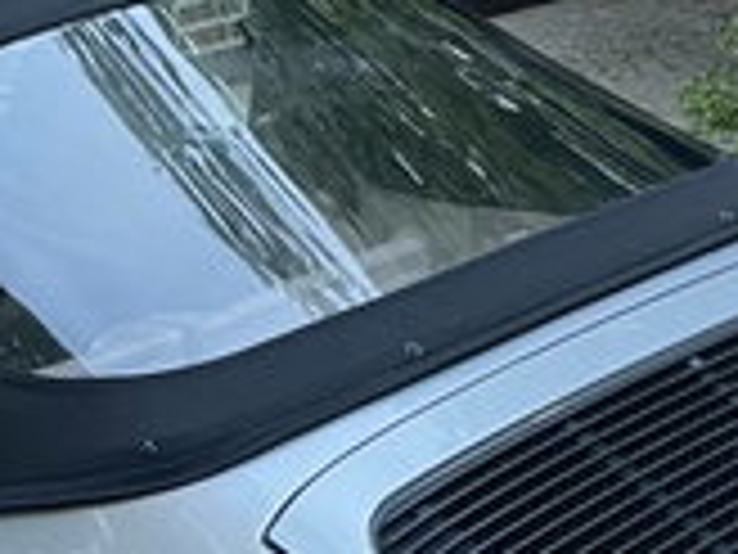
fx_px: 2601
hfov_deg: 16.0
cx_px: 130
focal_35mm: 122
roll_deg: +3.0
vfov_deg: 11.9
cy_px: 671
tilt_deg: -23.0
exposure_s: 1/60
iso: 250
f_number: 1.6
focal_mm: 4.2
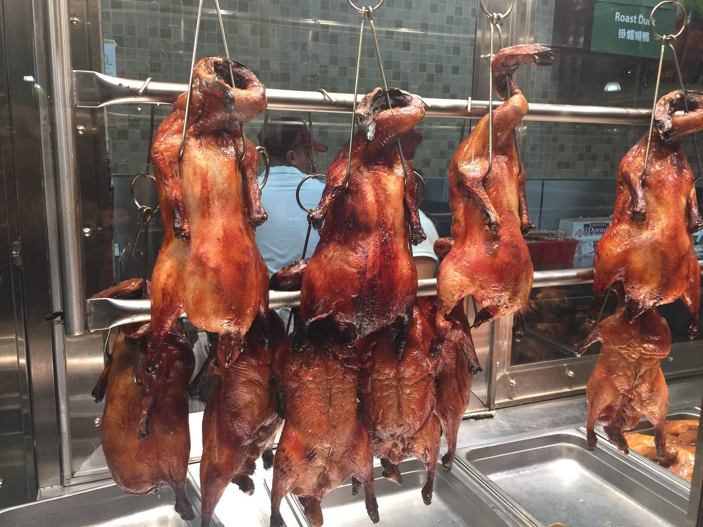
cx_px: 352
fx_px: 589
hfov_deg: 61.7
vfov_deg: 48.2
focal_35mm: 29
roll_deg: -2.3
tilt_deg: -9.2
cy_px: 264
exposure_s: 1/30
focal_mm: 4.15
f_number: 2.2
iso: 50
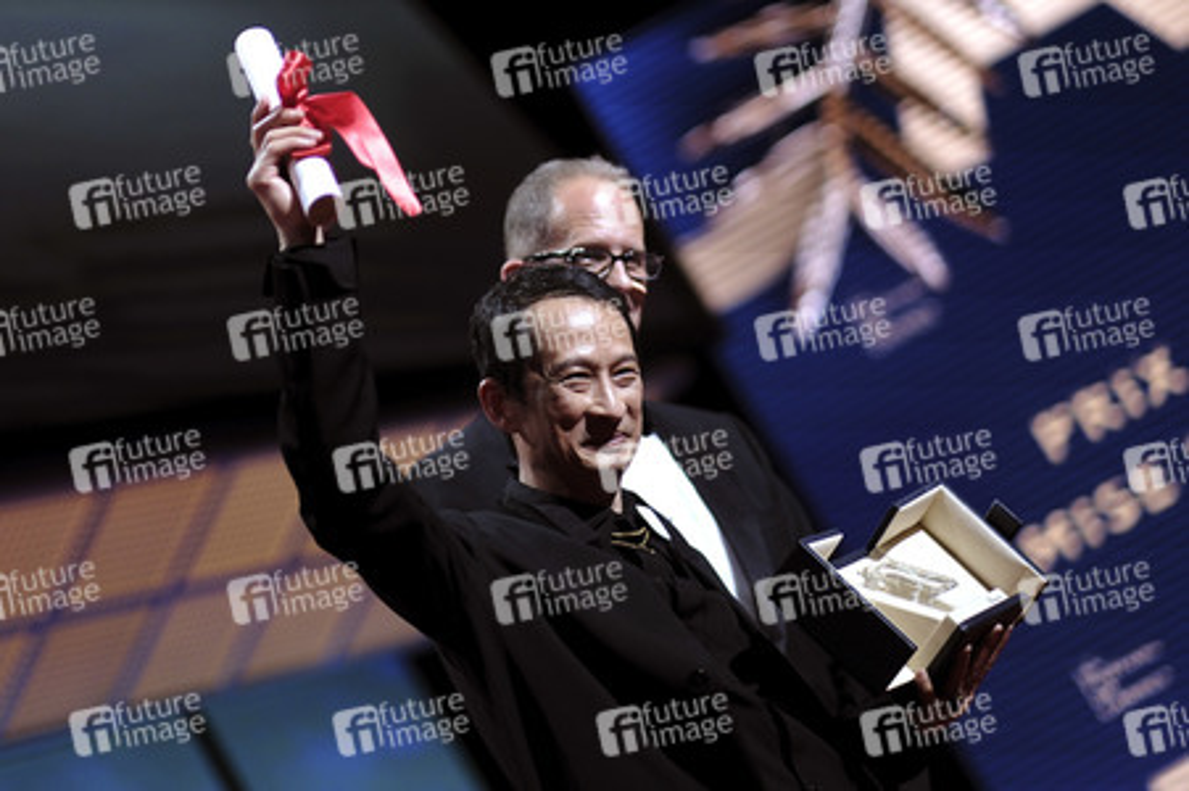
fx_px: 2772
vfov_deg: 16.2
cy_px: 396
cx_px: 594
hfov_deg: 24.2
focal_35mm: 84
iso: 1000
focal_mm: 56
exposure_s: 1/800
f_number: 1.2
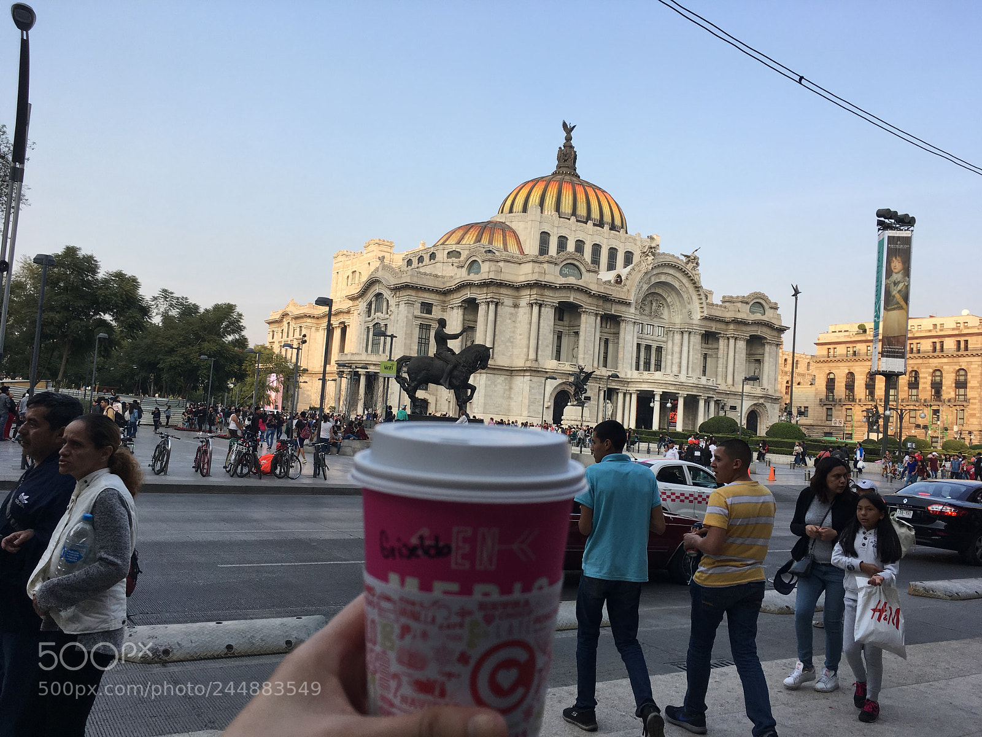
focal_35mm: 29
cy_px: 368
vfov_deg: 48.2
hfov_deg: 61.7
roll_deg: -3.8
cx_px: 491
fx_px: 823
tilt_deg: +5.2
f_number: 2.2
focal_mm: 4.15
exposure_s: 1/432
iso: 25
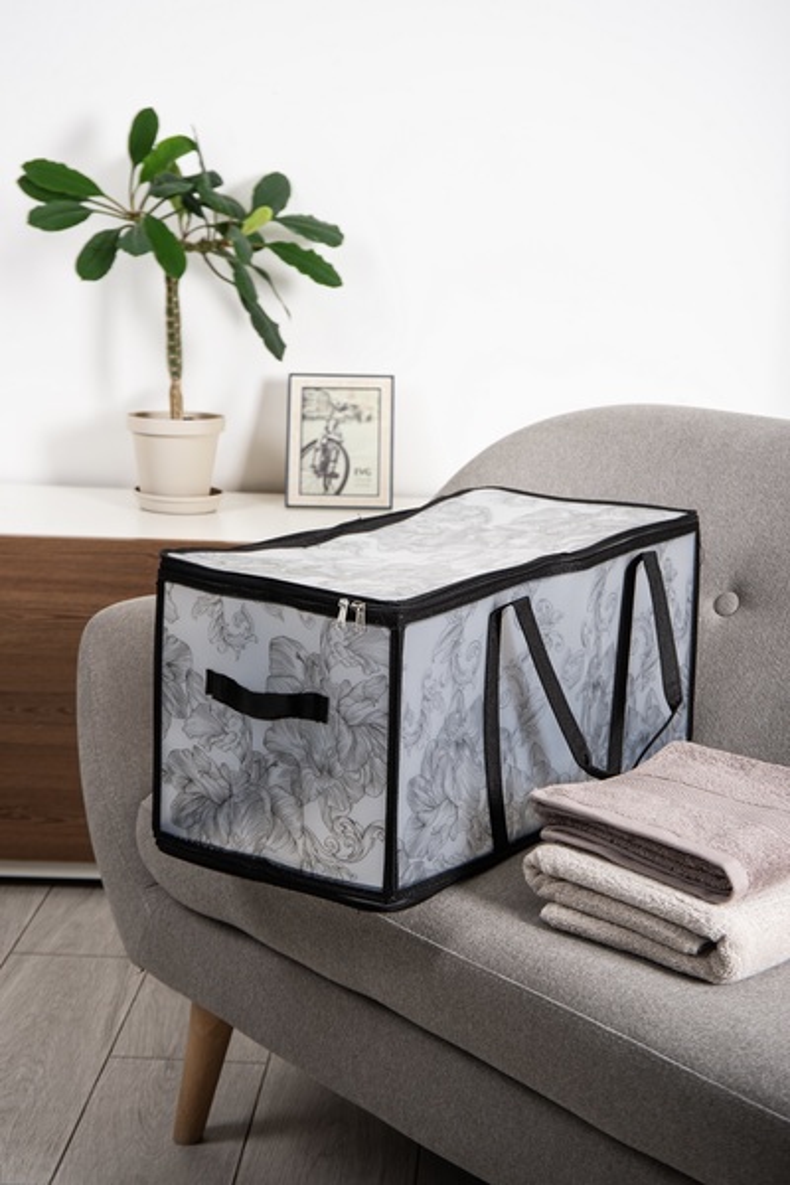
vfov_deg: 31.0
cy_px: 592
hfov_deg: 20.9
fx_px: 2139
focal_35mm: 65
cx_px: 395
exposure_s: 1/160
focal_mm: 65
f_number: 8
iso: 100
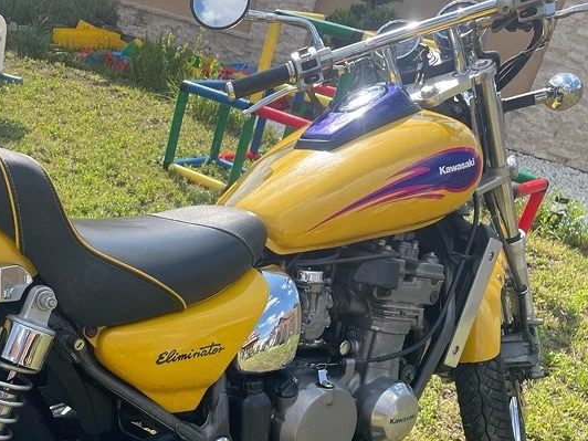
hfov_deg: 38.2
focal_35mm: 47
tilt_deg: -28.9
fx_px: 798
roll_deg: -9.5
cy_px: 360
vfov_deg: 30.1
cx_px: 81
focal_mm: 5.1
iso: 32
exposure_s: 1/1553
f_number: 1.6
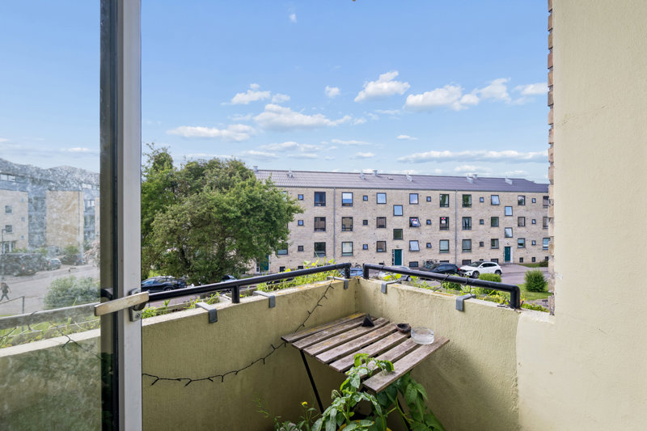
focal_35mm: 16
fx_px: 287
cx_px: 324
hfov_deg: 96.7
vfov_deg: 73.7
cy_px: 216
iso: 160
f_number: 9
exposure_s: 1/80
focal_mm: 16
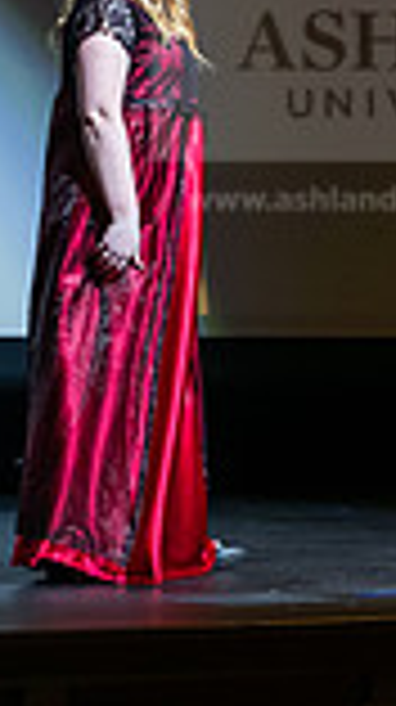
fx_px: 4211
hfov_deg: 5.4
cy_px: 247
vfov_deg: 9.6
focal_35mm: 225
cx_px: 81
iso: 2000
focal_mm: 75
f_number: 3.2
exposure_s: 1/200
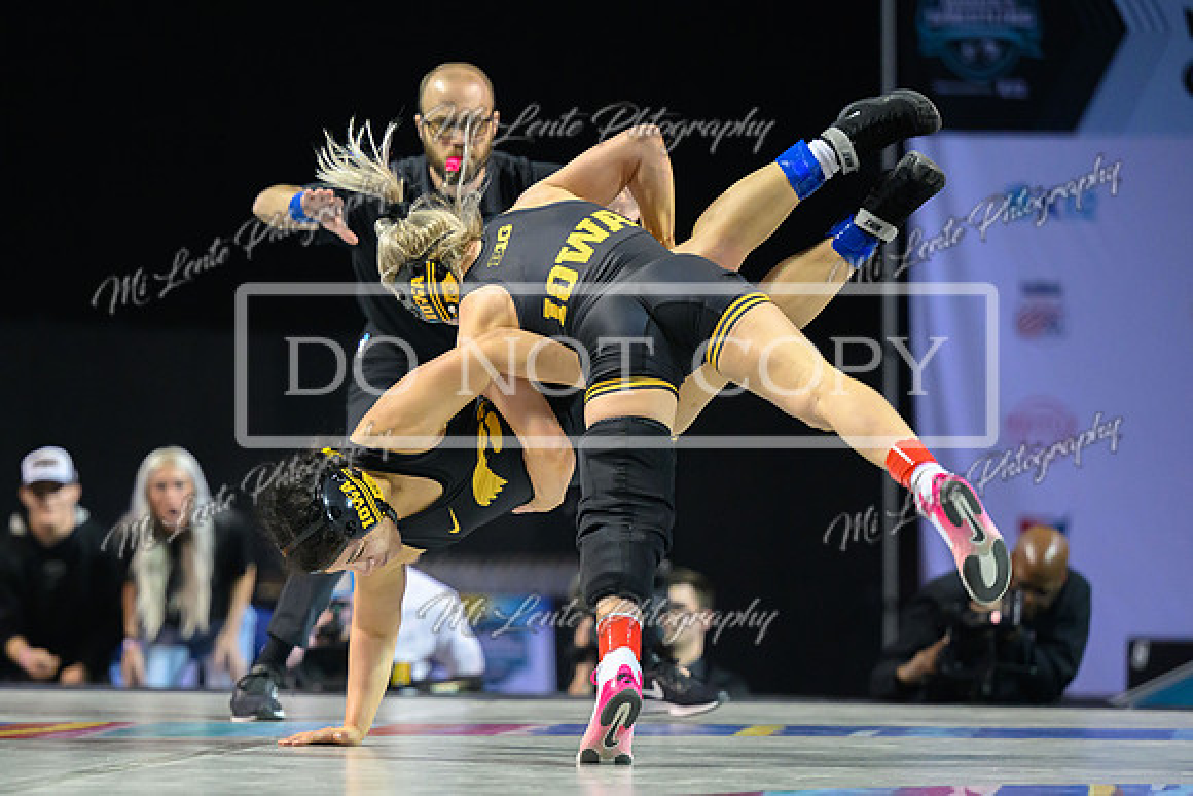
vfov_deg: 7.7
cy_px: 487
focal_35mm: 178
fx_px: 5906
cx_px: 486
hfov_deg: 11.5
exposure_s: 1/1000
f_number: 2.8
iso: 5000
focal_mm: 135
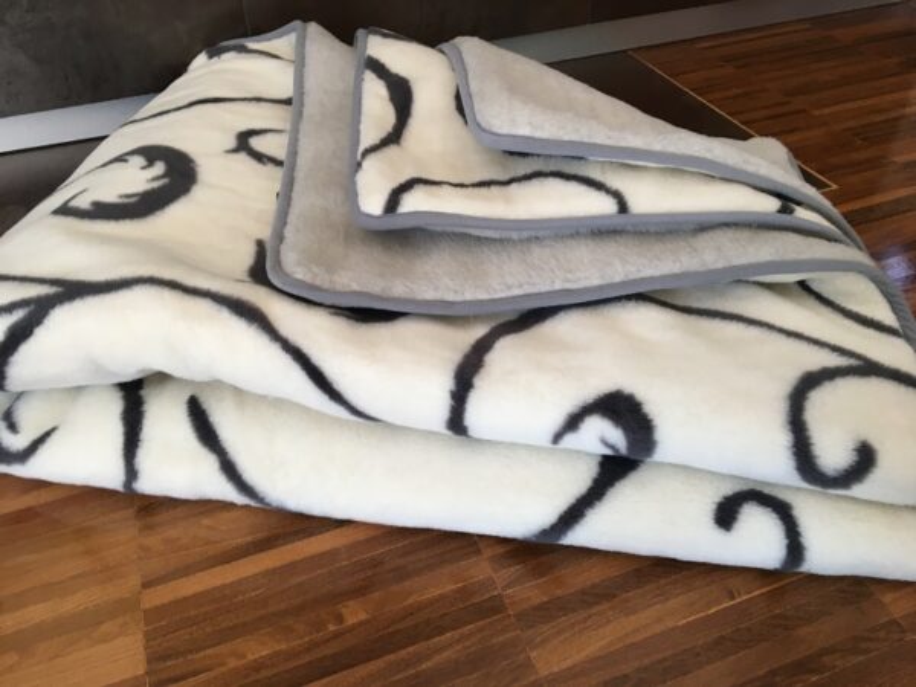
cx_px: 458
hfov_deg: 61.7
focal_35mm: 29
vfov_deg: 48.2
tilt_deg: -40.4
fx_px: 767
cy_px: 344
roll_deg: +2.9
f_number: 2.2
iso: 40
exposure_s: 1/33
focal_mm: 4.15
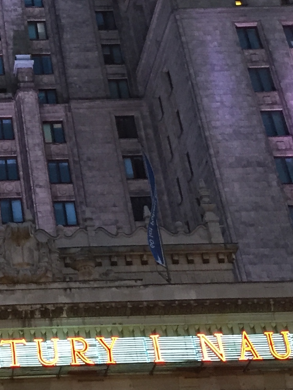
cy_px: 40
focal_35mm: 95
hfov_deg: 14.9
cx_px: -78
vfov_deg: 20.2
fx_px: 1072
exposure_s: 1/30
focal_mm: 4.15
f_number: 2.2
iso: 160
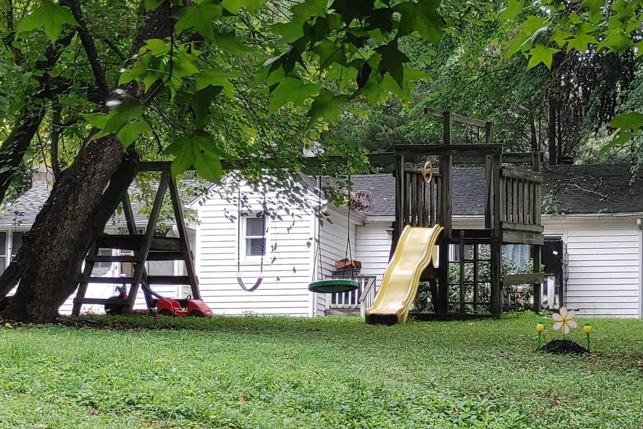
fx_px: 2197
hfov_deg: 16.7
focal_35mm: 123
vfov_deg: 11.1
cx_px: 319
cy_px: 261
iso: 50
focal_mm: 5.58
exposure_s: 1/120
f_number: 1.8
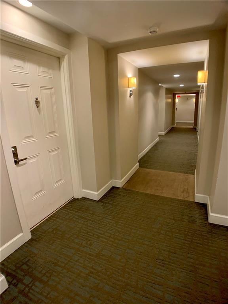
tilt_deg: -13.7
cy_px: 152
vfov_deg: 67.3
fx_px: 228
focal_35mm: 26
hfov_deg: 53.1
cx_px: 114
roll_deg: +2.5
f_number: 1.8
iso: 250
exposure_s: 1/40
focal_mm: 4.25
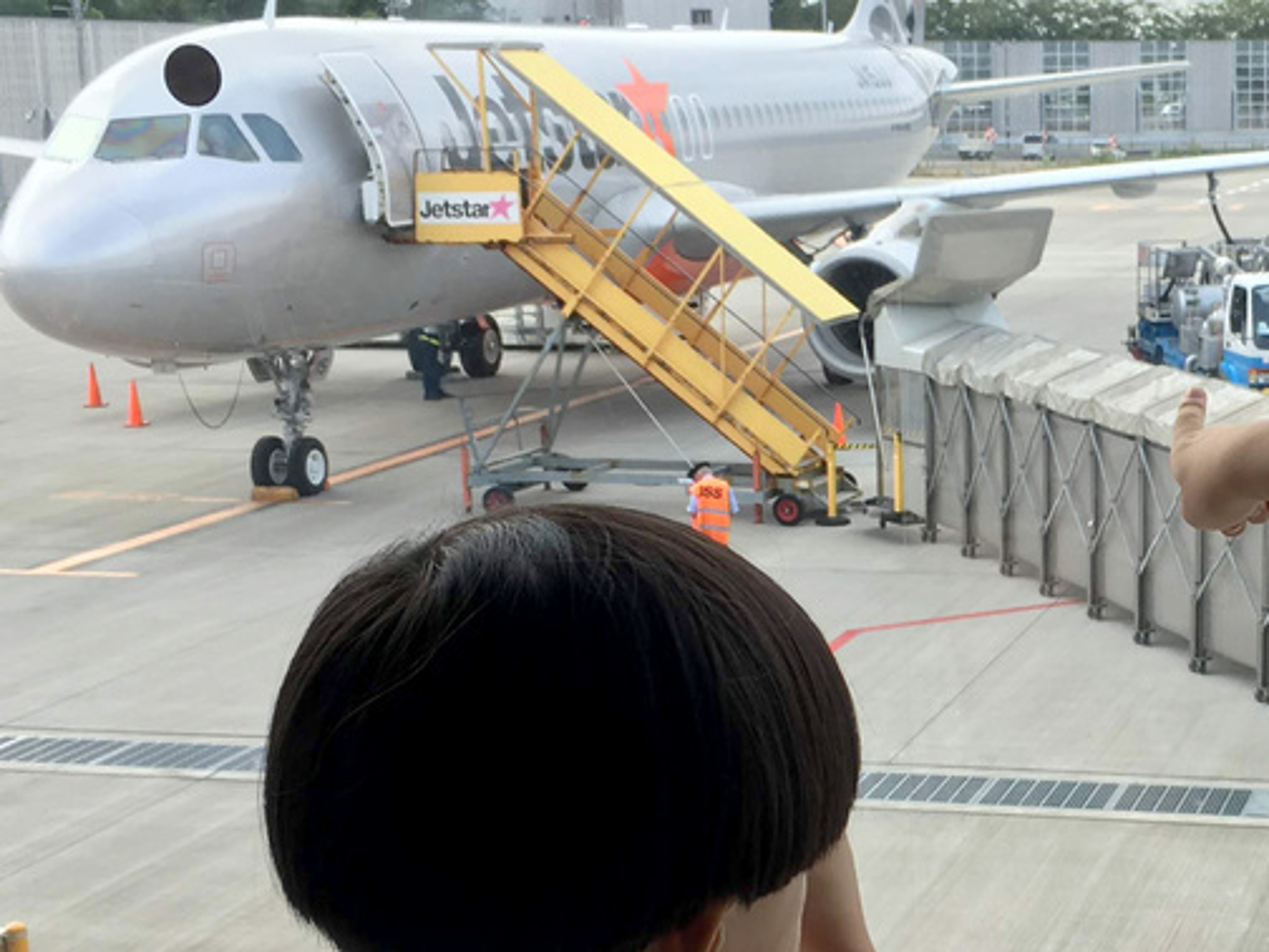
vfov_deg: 21.3
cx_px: 1088
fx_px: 2529
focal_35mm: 69
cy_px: 602
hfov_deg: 27.4
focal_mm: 4.15
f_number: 2.2
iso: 25
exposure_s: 1/582
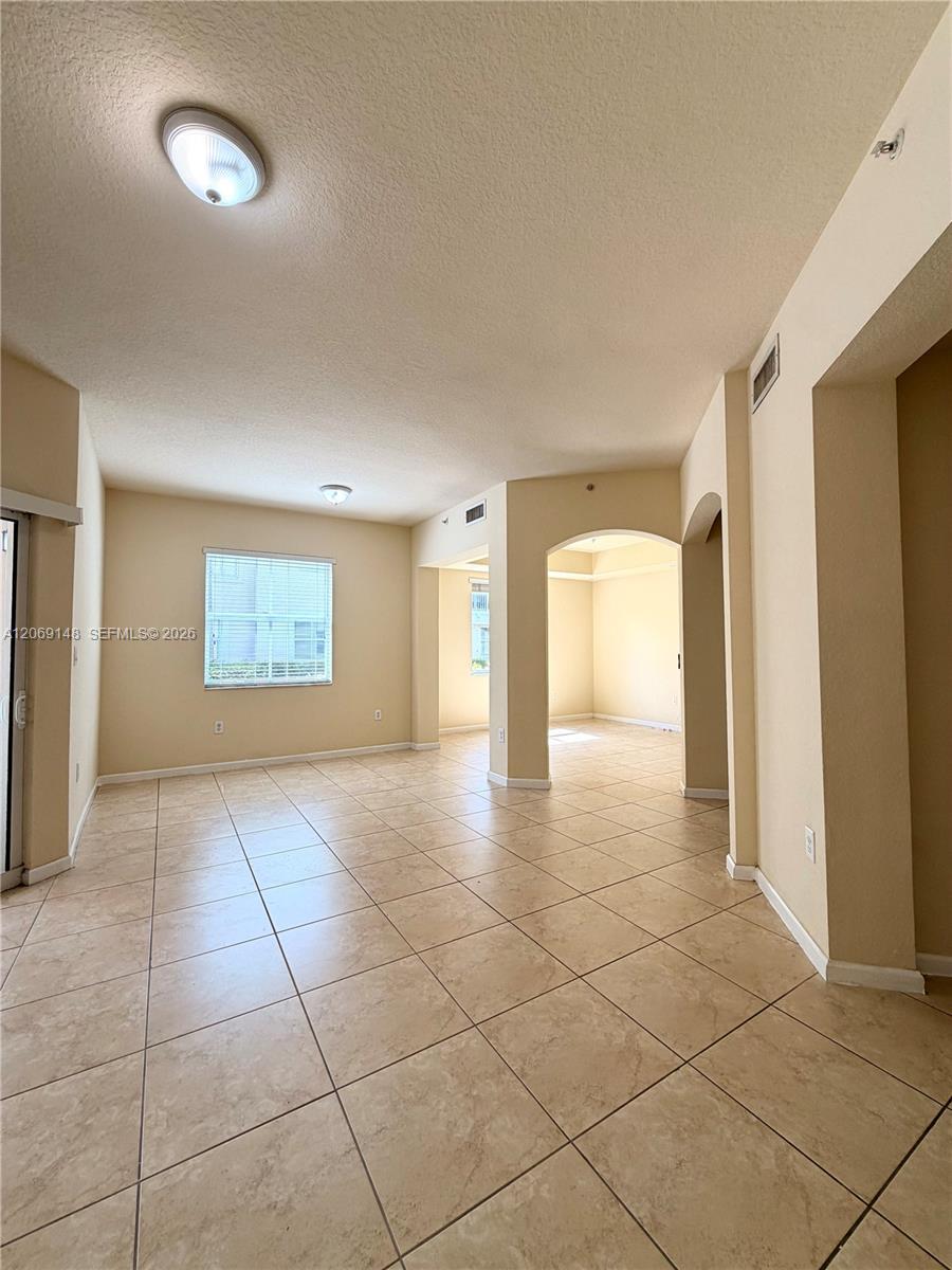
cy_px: 635
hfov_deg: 85.7
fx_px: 513
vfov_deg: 102.1
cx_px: 476
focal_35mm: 14
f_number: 2.2
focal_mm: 2.22
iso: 40
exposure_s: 1/120
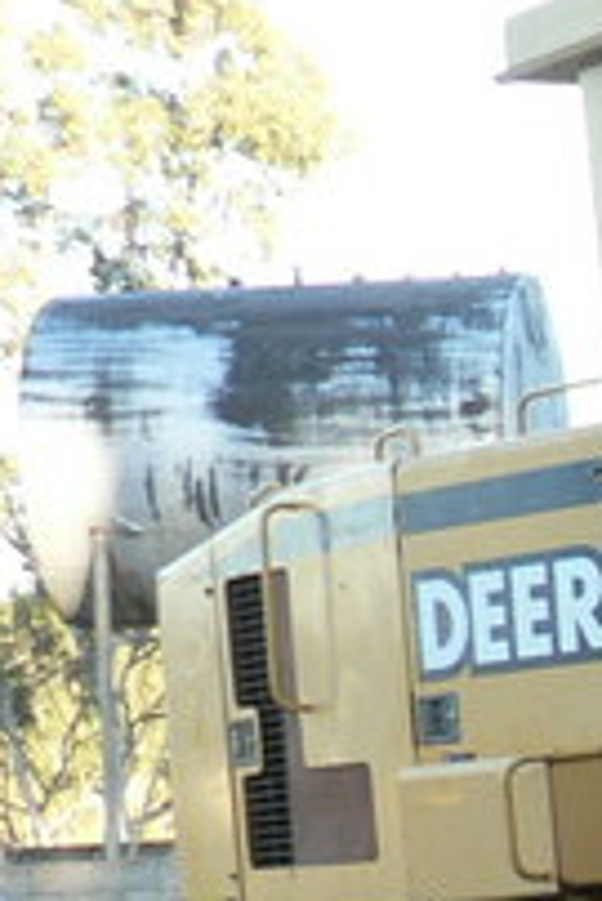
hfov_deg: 8.0
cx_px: 1766
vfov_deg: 13.7
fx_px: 3706
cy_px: 892
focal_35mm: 148
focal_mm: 6
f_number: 2.8
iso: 80
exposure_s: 1/100
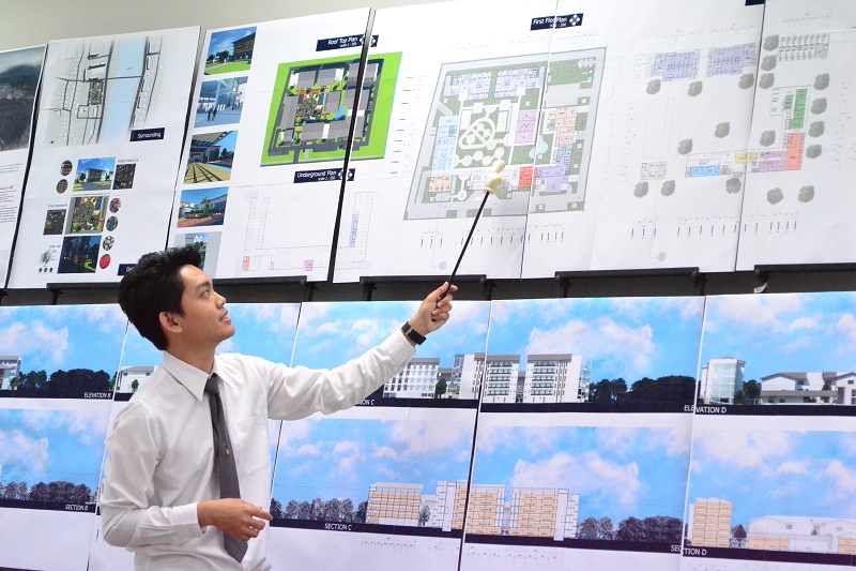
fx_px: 1961
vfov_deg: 16.5
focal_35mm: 82
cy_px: 286
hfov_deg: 24.6
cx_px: 428
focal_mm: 55
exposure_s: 1/320
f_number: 9
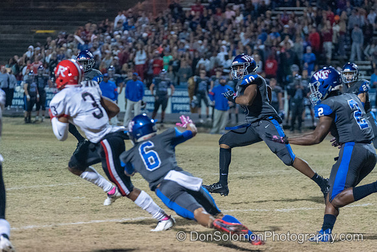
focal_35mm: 193
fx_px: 2024
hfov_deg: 10.6
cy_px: 91
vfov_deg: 7.1
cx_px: 169
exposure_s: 1/800
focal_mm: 151
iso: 6400
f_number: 2.8
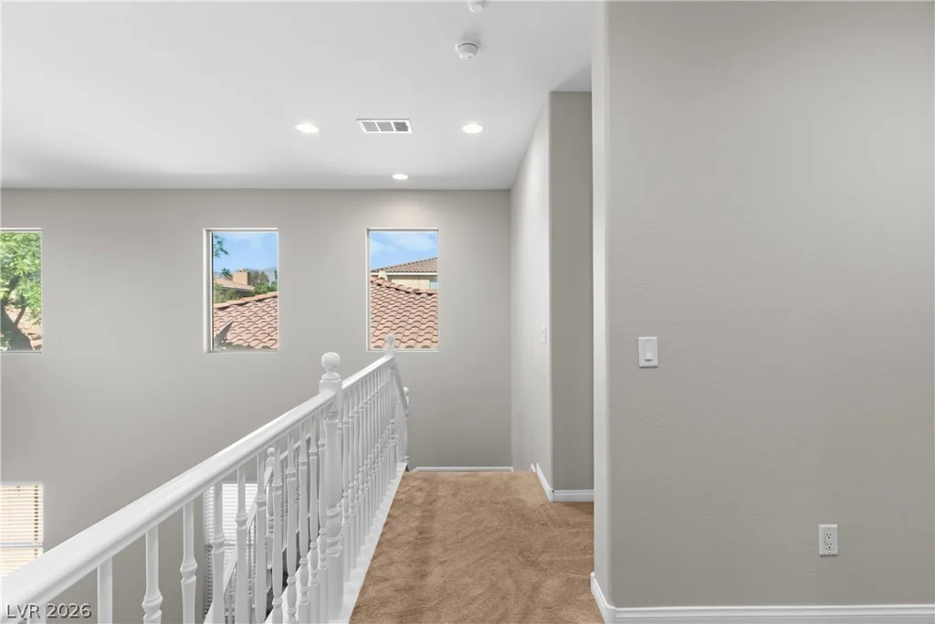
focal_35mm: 17
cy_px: 312
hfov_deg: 93.3
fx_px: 442
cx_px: 468
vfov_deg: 70.5
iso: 400
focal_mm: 17
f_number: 8
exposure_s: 1/6
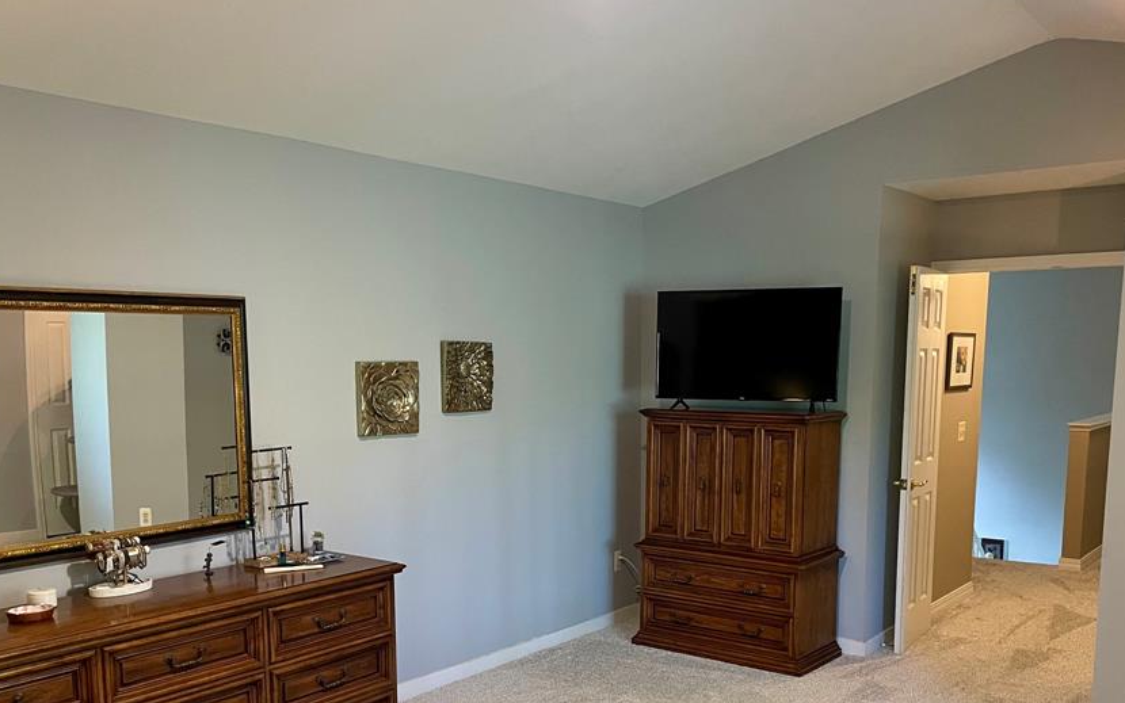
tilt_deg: -9.7
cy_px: 509
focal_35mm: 34
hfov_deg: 56.6
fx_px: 1043
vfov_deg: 36.6
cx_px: 614
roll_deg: +0.5
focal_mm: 4.2
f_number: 1.6
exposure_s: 1/60
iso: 320
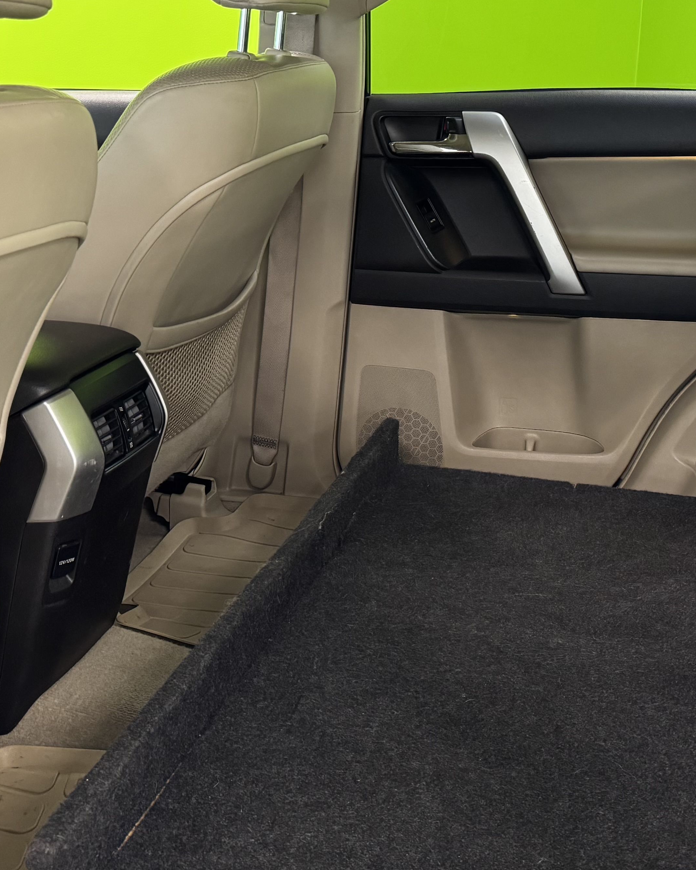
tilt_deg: -14.8
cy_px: 362
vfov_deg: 37.2
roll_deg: -1.6
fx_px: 1287
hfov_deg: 30.0
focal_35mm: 50
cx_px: 484
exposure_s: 1/50
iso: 640
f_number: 1.78
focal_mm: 6.76
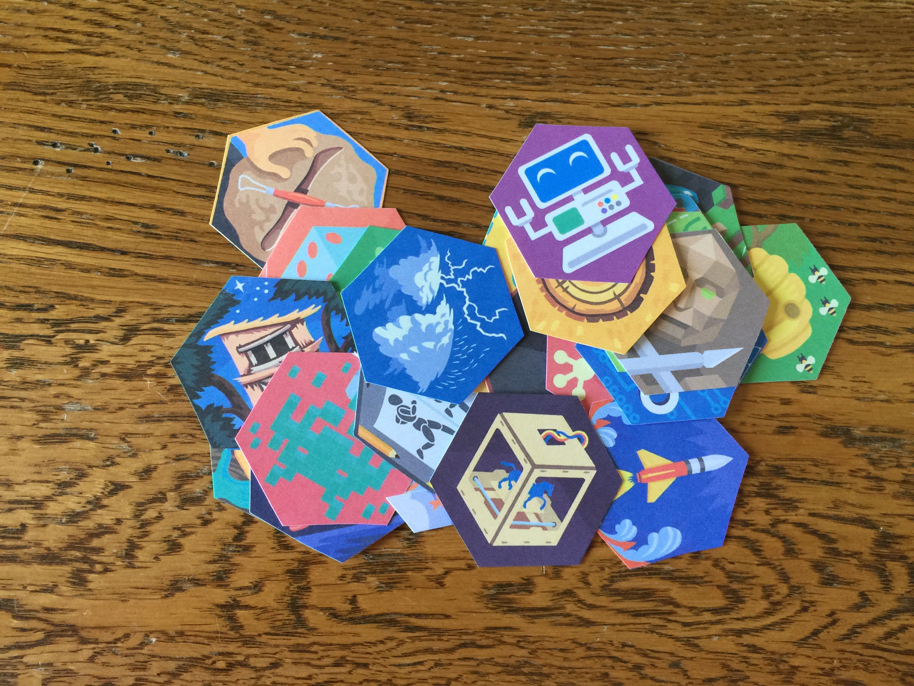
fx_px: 766
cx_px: 457
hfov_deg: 61.7
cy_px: 343
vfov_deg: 48.2
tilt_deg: -81.7
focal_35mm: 29
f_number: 2.2
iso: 50
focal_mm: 4.15
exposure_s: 1/15
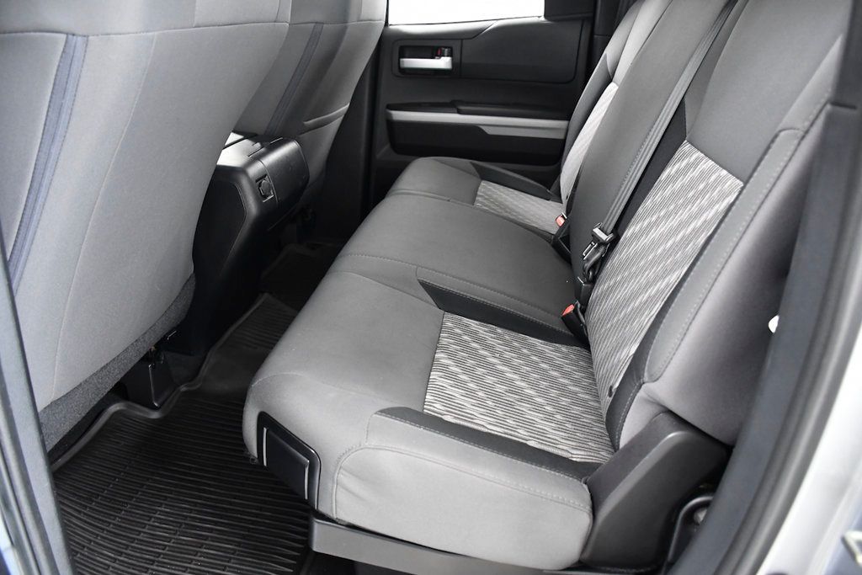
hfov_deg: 67.4
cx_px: 431
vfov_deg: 47.9
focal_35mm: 27
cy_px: 288
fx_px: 647
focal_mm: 18
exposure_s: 1/80
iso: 2500
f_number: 3.5
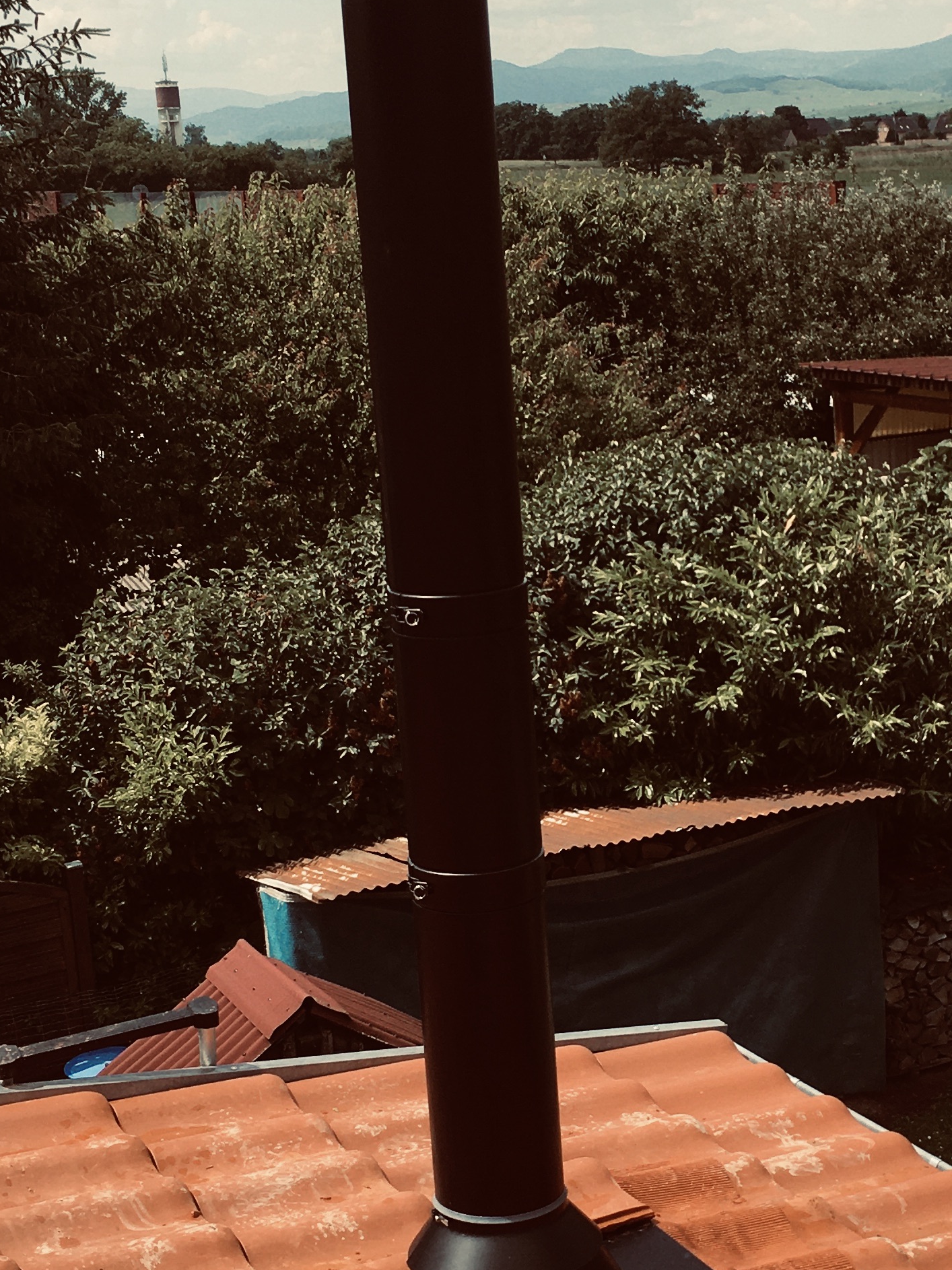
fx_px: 2274
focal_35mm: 62
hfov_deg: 23.5
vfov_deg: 31.2
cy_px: 661
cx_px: 689
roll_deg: +1.7
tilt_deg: -9.8
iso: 25
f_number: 2.2
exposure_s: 1/1876
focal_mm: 4.15
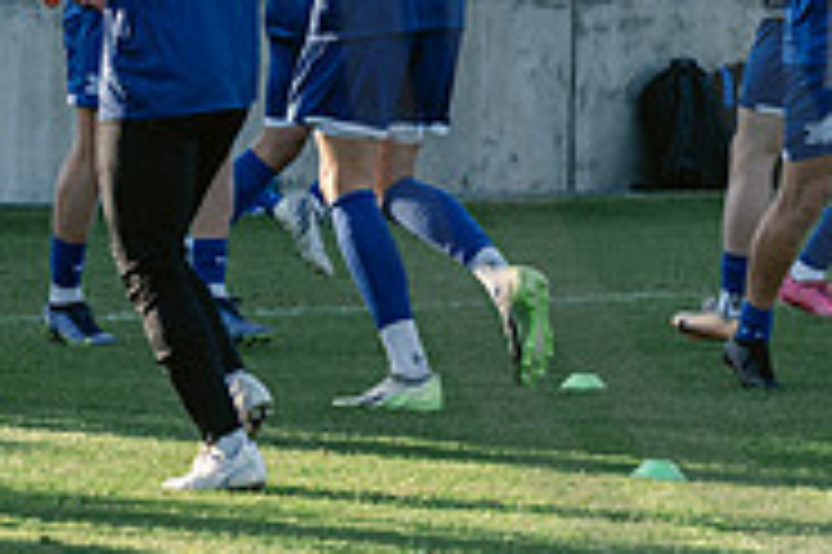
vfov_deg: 3.4
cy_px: -38
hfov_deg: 5.0
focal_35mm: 408
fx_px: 9421
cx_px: 1138
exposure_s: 1/1000
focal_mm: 130
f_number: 6.3
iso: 1250
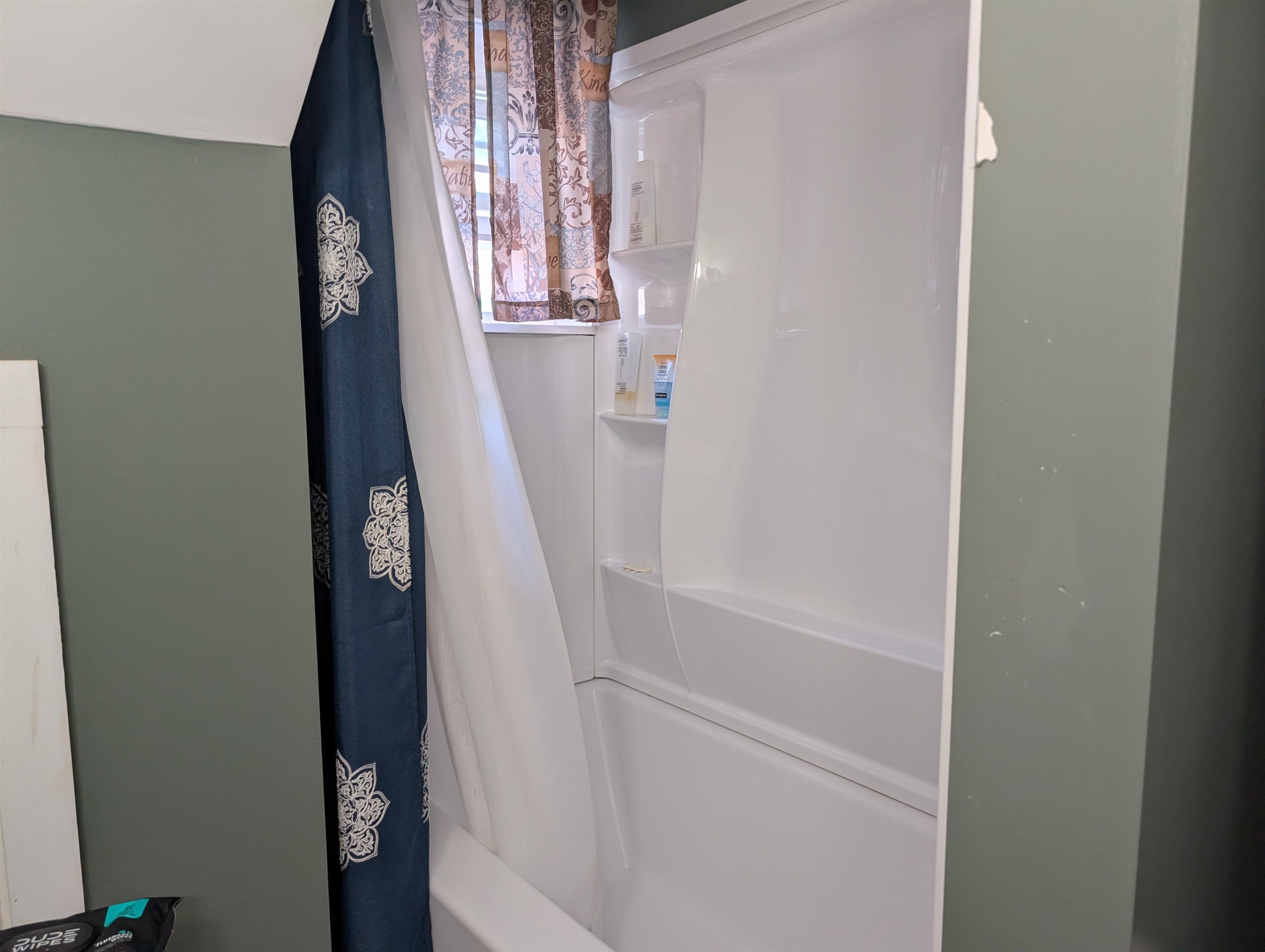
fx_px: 878
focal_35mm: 24
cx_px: 632
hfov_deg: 71.5
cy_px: 476
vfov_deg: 56.9
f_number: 1.68
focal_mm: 6.9
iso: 28
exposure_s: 1/40
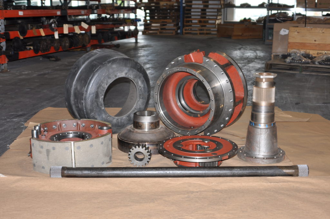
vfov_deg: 28.0
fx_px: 439
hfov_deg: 41.2
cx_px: 165
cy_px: 110
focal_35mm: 48
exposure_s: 1/60
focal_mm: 32
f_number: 3.5
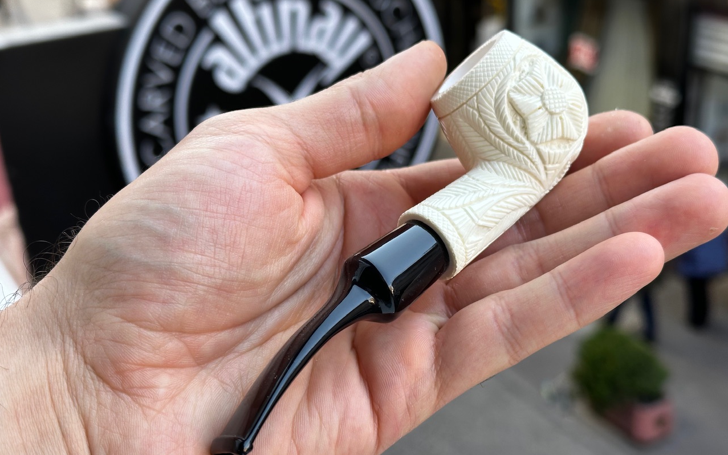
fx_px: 1012
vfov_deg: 25.3
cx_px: 364
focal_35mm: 51
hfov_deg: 39.6
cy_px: 243
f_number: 1.78
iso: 50
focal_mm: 6.86
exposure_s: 1/237
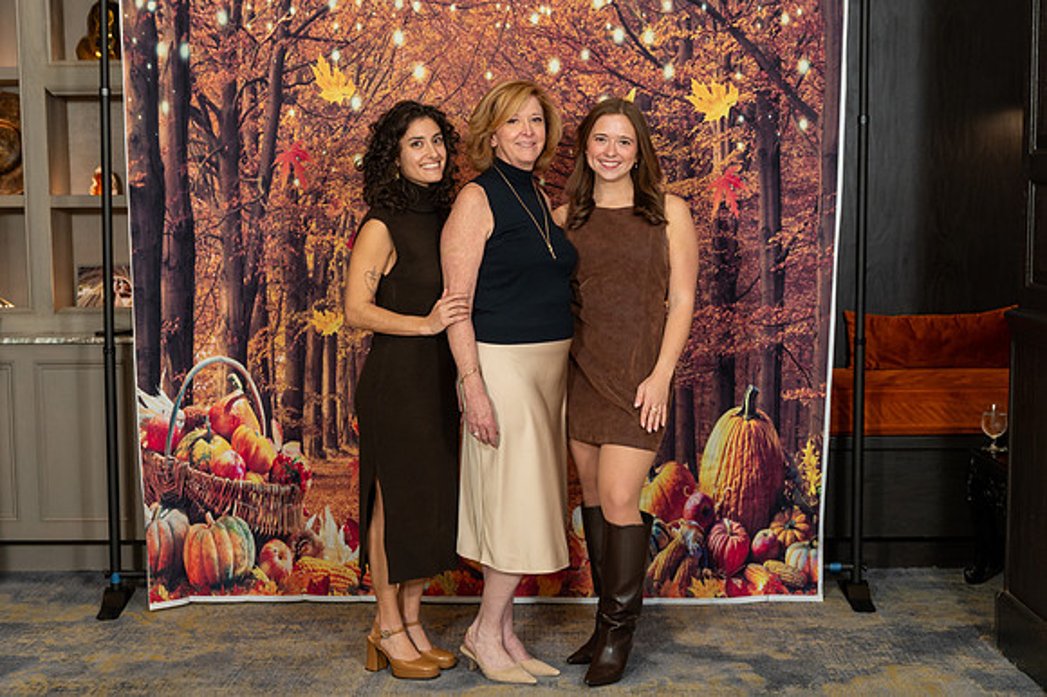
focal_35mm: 53
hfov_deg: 37.6
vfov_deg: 25.6
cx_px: 489
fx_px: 1536
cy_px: 384
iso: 800
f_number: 5.6
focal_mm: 47
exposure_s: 1/80
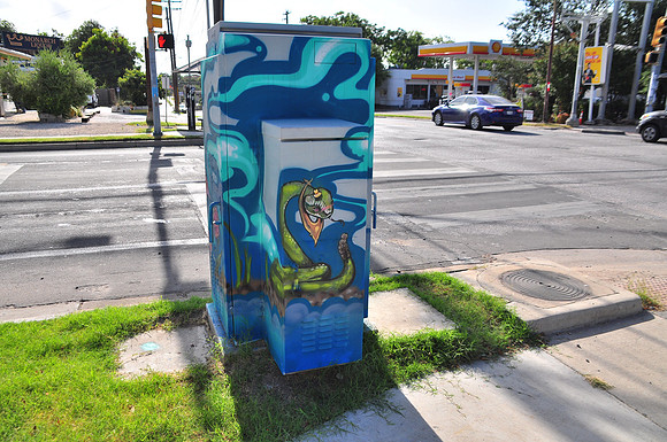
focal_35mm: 27
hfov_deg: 67.5
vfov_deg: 47.8
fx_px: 500
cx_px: 334
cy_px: 221
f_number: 6.3
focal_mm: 18
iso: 200
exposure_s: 1/800
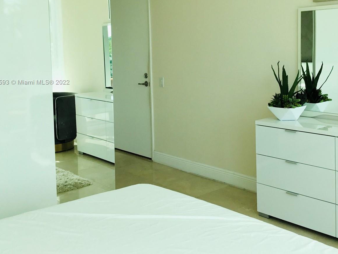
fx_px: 420
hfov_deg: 43.5
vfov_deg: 33.3
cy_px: 83
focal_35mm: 43
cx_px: 210
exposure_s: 1/354
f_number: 2.4
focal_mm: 3.3
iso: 25
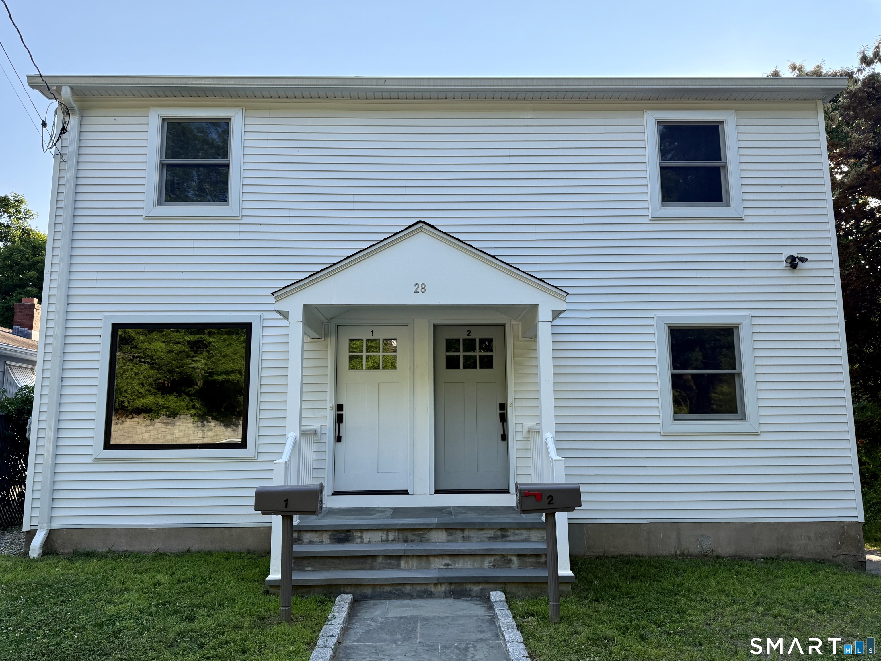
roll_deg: -0.6
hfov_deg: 71.6
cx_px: 440
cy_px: 330
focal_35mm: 24
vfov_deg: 56.8
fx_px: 611
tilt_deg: +8.8
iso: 100
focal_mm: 6.76
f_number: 1.78
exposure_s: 1/1046
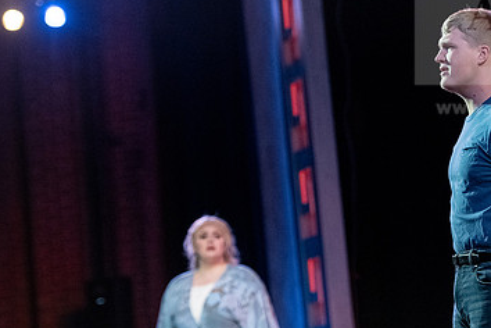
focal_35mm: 172
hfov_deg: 11.9
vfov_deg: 8.0
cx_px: 373
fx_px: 2346
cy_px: 137
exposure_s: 1/250
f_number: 2.8
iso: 4000
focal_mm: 105
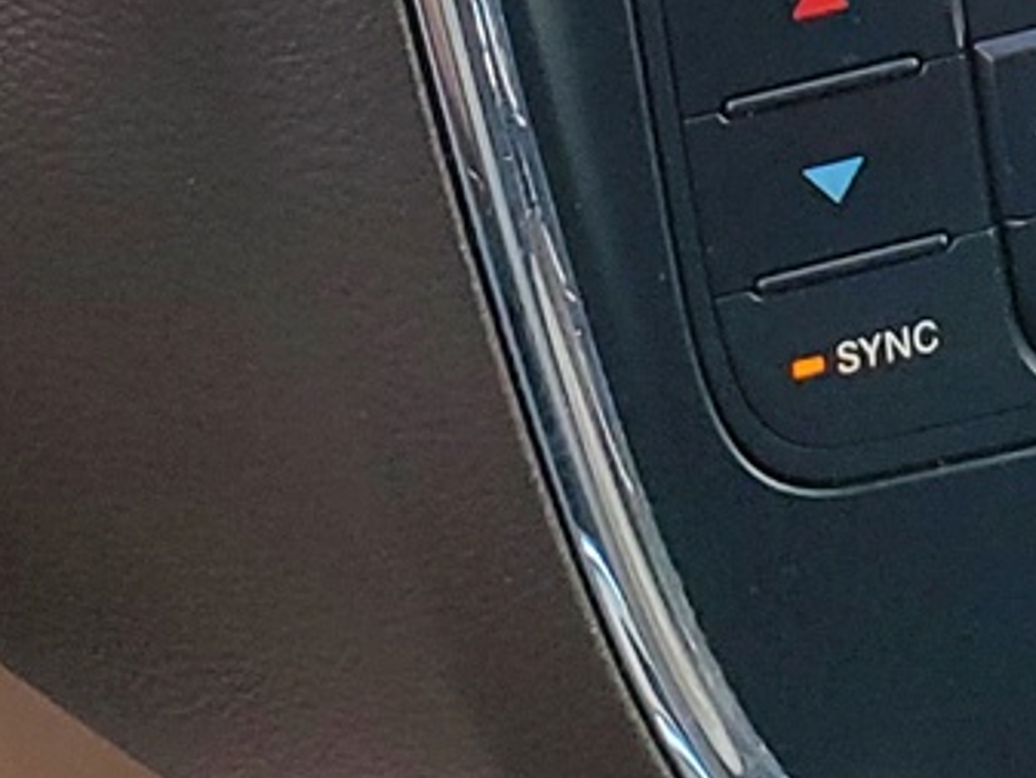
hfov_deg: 12.2
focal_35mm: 158
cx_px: 1270
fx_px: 4730
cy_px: -1135
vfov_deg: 8.5
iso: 100
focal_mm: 4.3
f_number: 2.4
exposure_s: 1/96
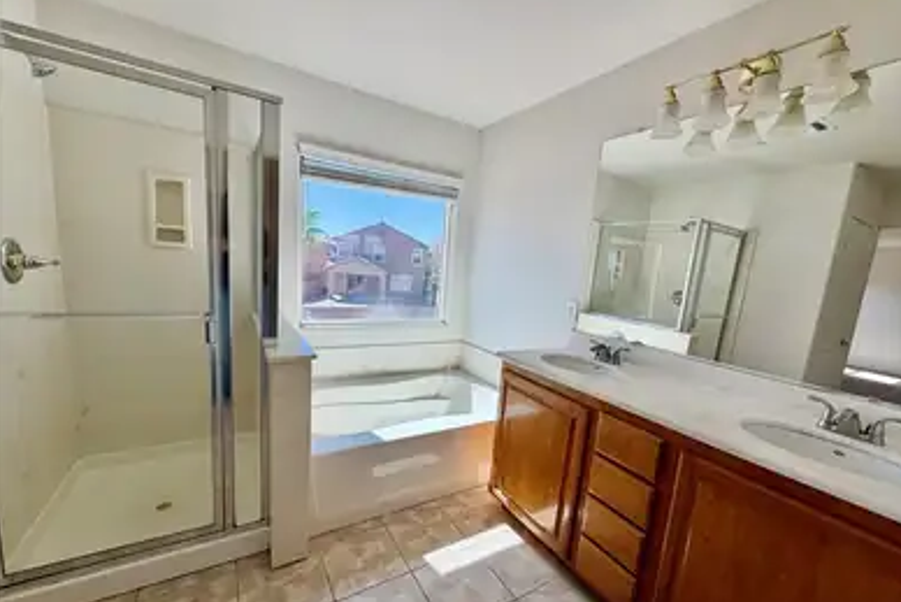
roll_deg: -4.7
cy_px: 323
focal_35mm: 15
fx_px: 376
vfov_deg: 77.3
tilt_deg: -9.7
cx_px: 460
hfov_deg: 100.4
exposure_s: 1/502
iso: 40
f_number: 2.2
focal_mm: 2.22
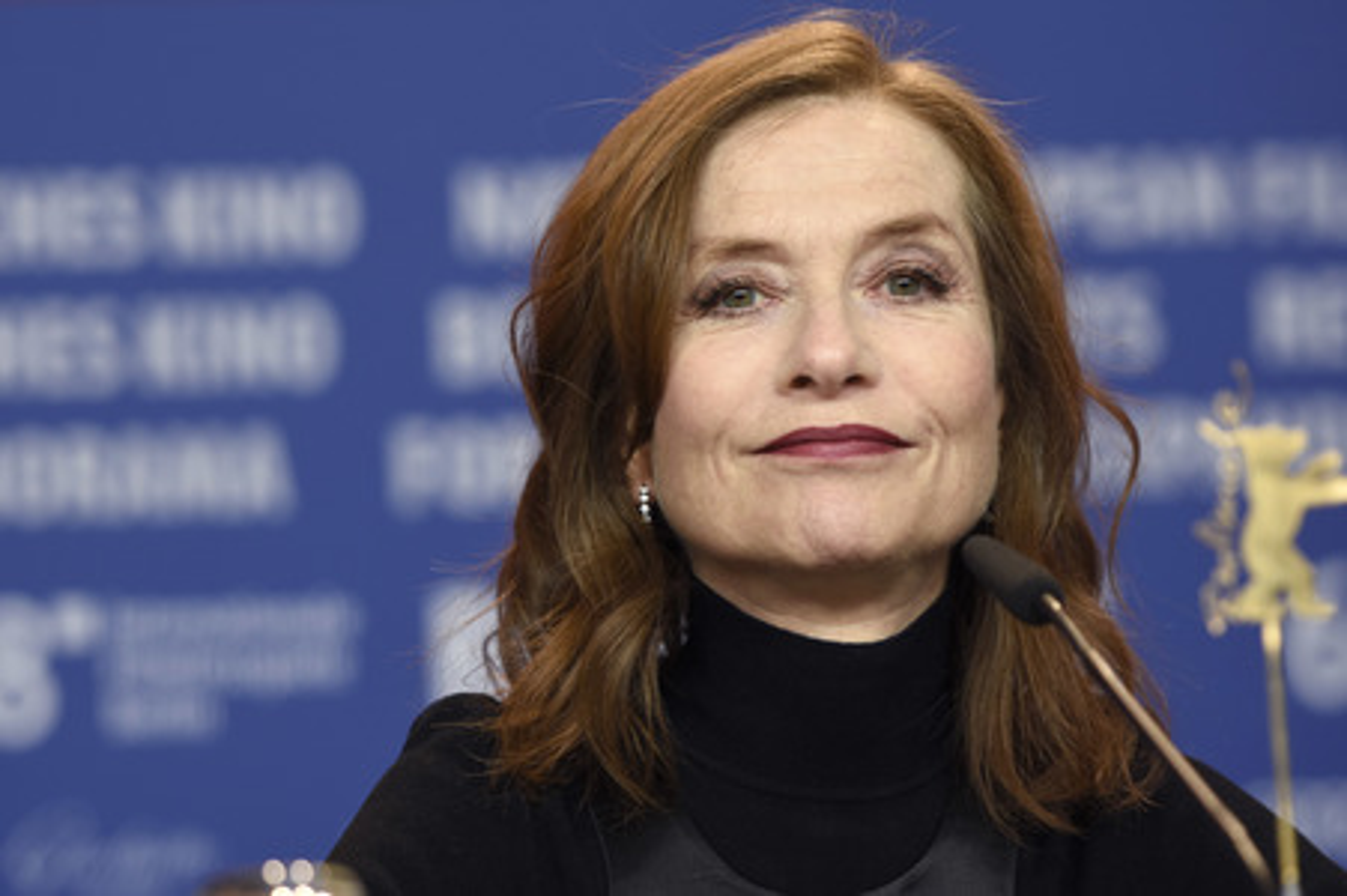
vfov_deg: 5.5
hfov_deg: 8.3
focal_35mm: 248
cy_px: 448
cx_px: 674
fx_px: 9254
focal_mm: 165
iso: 640
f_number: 3.2
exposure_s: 1/400
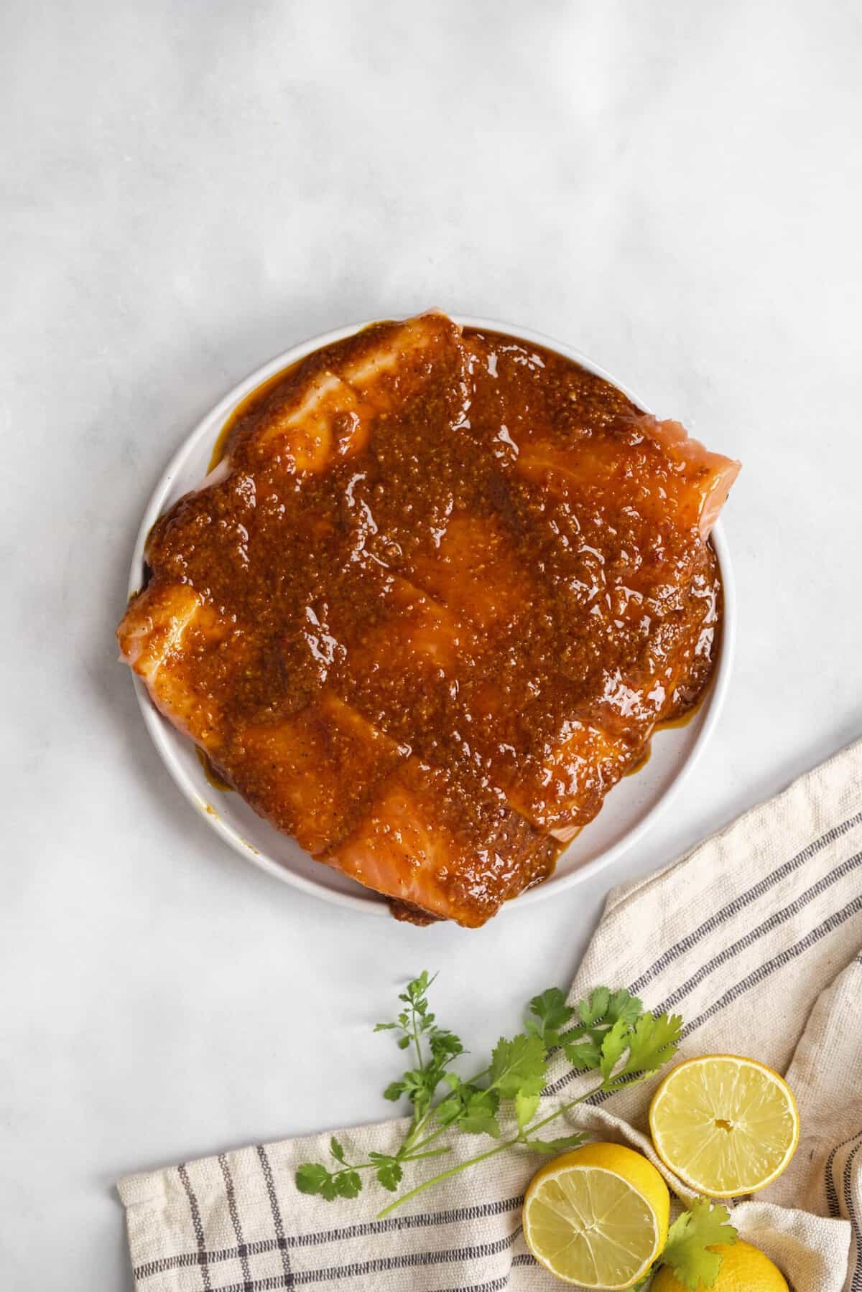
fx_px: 1724
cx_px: 431
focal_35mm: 48
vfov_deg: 41.1
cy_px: 646
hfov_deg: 28.1
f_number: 4
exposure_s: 1/50
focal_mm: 32.1
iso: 400
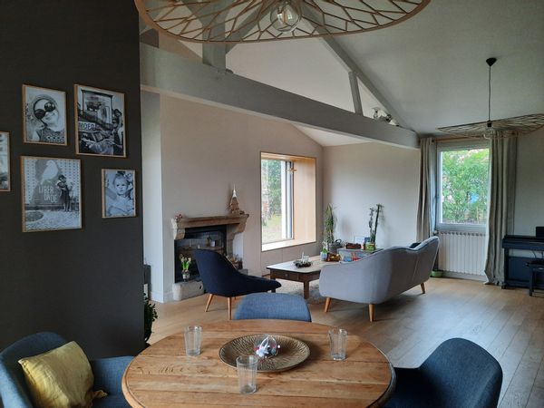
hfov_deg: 69.4
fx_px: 393
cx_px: 272
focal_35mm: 25
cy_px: 204
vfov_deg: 54.9
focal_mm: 4.6
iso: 320
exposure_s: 1/50
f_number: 2
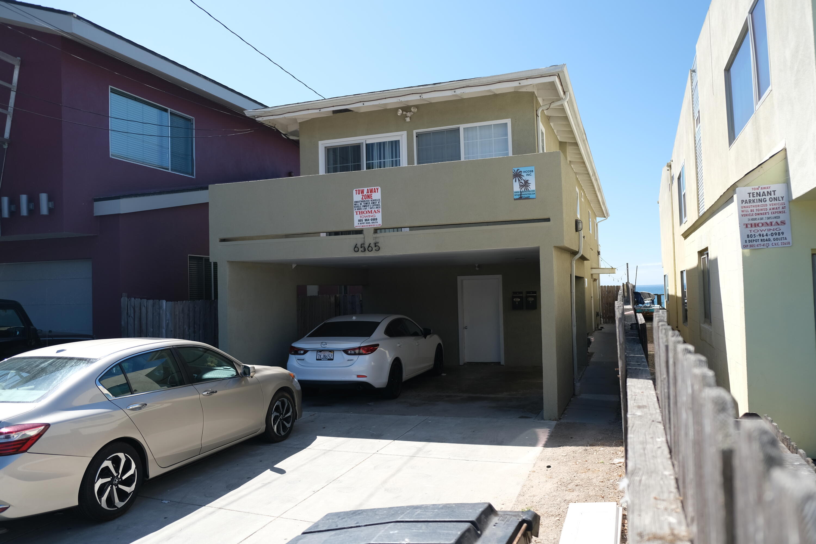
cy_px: 272
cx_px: 408
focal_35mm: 27
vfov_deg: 47.9
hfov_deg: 67.4
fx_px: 612
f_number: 2.8
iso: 160
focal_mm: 18
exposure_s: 1/600
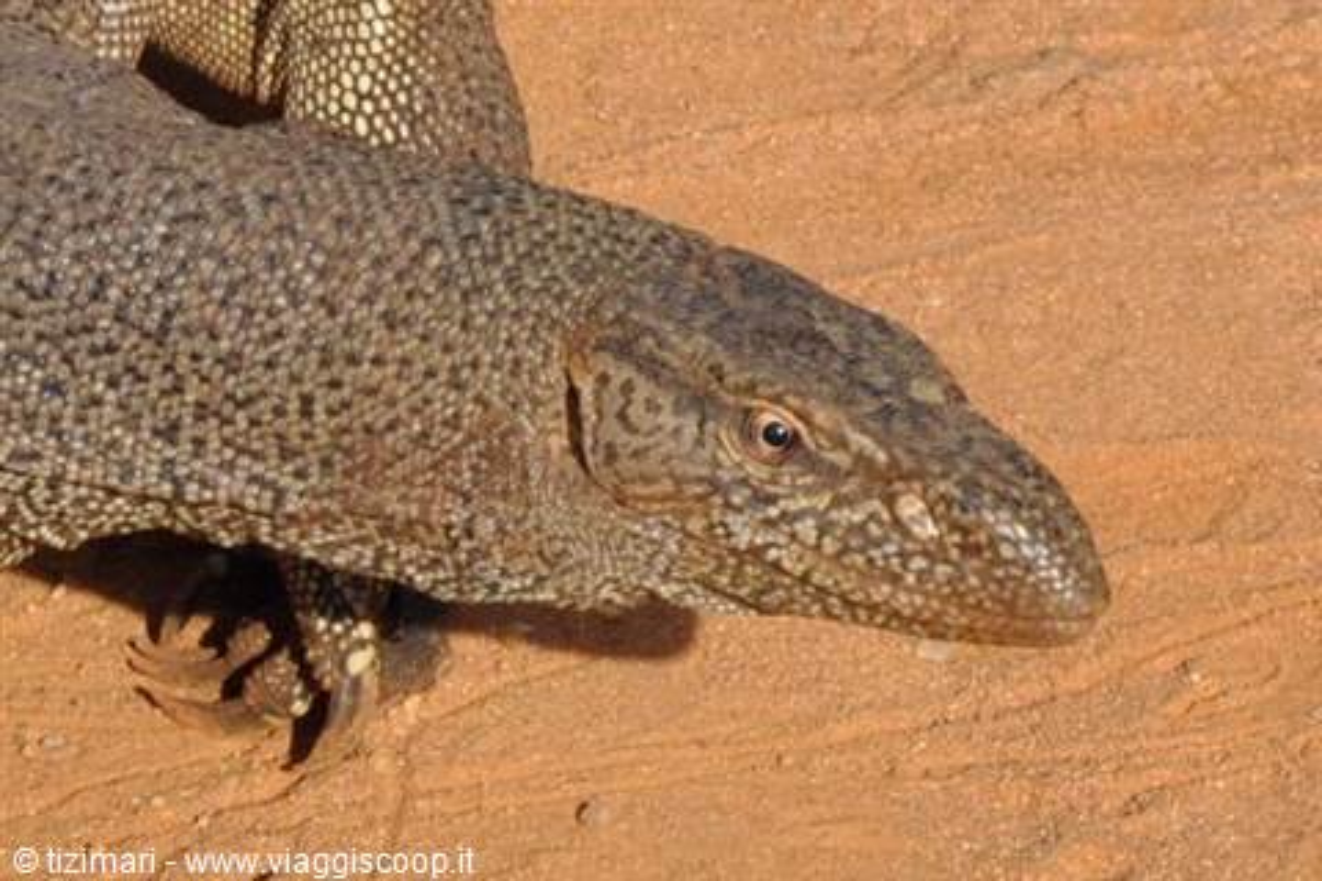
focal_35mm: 158
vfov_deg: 8.7
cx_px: 661
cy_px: 440
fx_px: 5783
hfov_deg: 13.0
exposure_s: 1/320
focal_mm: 105
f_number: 9
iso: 200
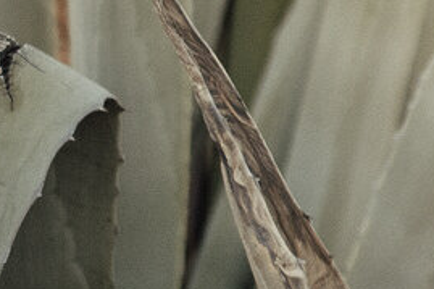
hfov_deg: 6.4
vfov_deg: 4.6
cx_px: 1246
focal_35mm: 297
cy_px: 98
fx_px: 3578
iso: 400
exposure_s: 1/2000
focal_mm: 50
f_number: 2.2
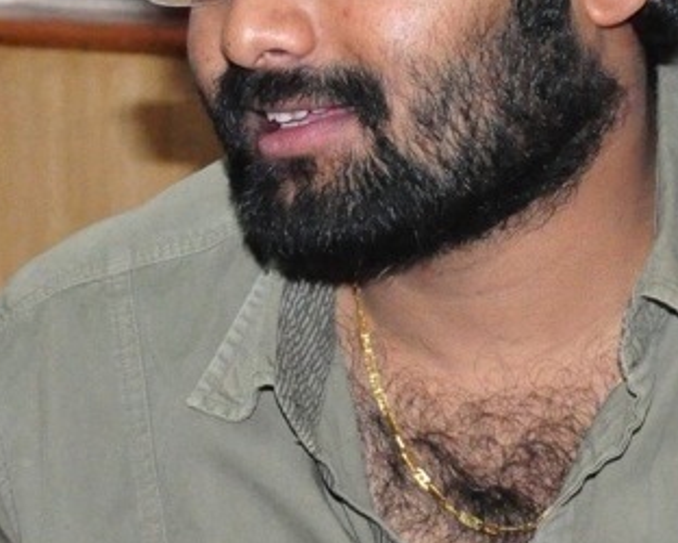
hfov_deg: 6.8
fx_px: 5642
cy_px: 318
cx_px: -104
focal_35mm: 281
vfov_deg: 5.5
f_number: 5
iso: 3200
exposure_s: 1/125
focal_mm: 52
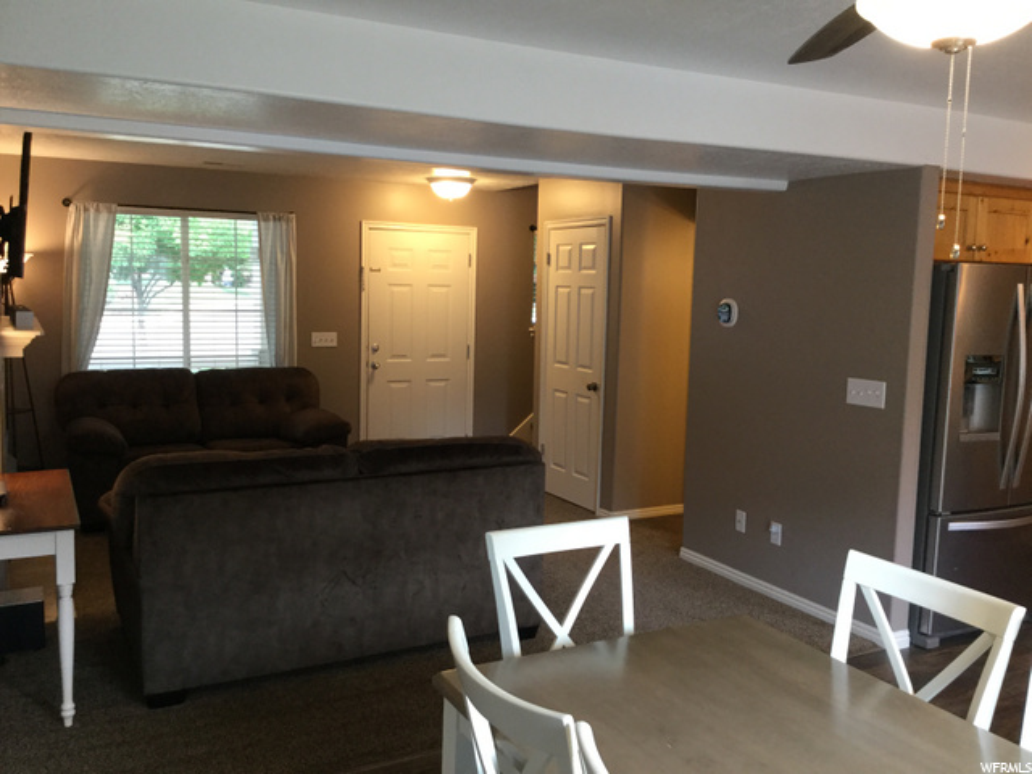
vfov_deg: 45.4
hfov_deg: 58.4
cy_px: 387
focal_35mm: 31
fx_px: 924
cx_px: 516
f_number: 2.4
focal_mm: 3.3
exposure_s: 1/30
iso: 80
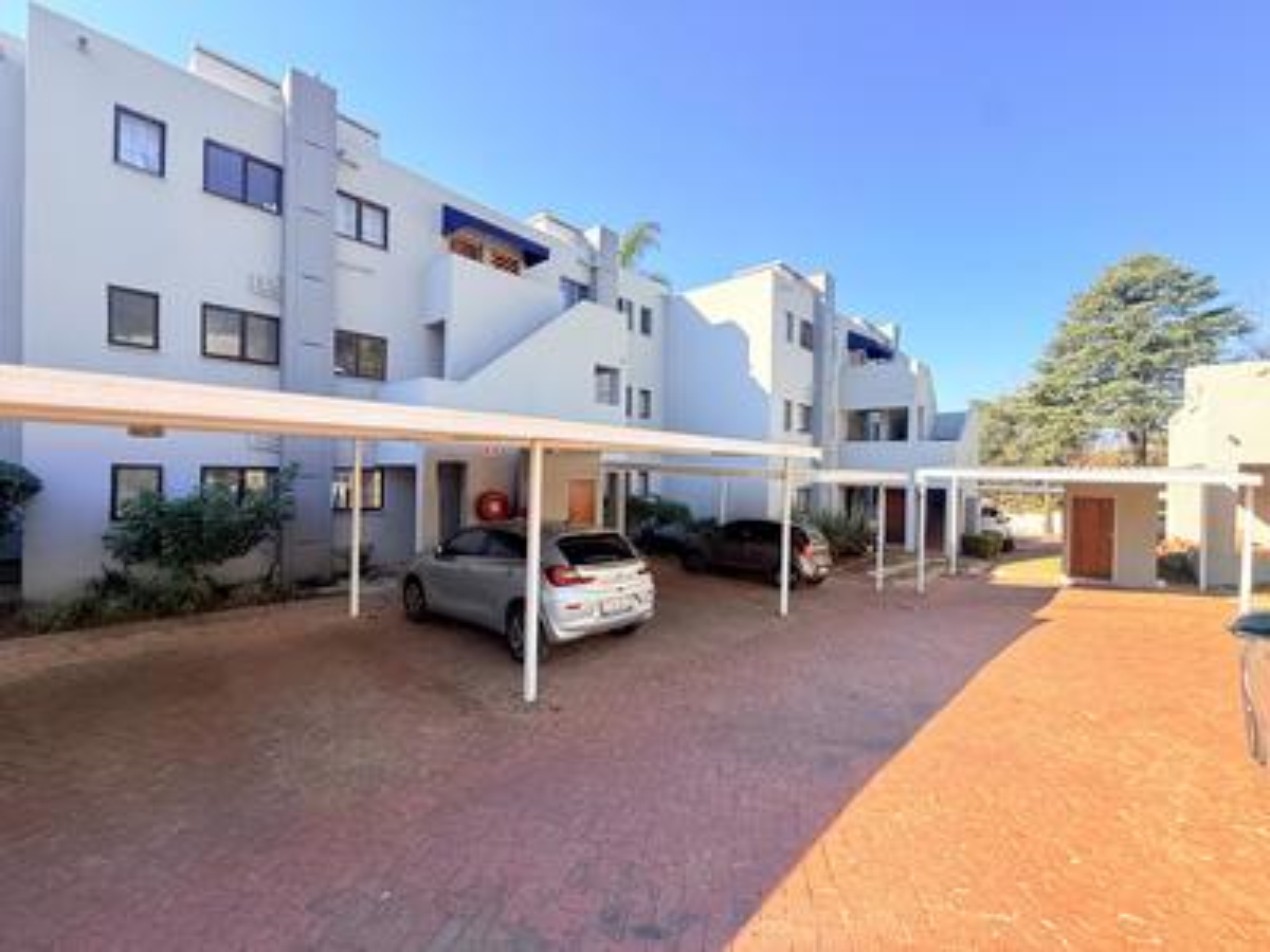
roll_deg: -2.8
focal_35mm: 14
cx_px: 635
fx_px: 514
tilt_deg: -0.9
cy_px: 476
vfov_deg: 85.7
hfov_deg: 102.1
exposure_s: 1/472
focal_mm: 2.22
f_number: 2.2
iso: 64
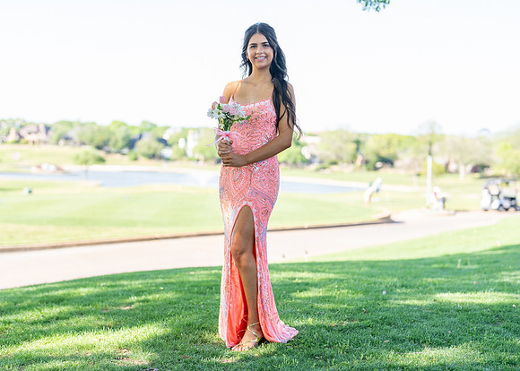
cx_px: 252
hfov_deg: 34.6
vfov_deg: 25.1
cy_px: 195
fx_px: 834
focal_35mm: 56
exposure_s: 1/1000
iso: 160
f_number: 1.8
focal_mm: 50
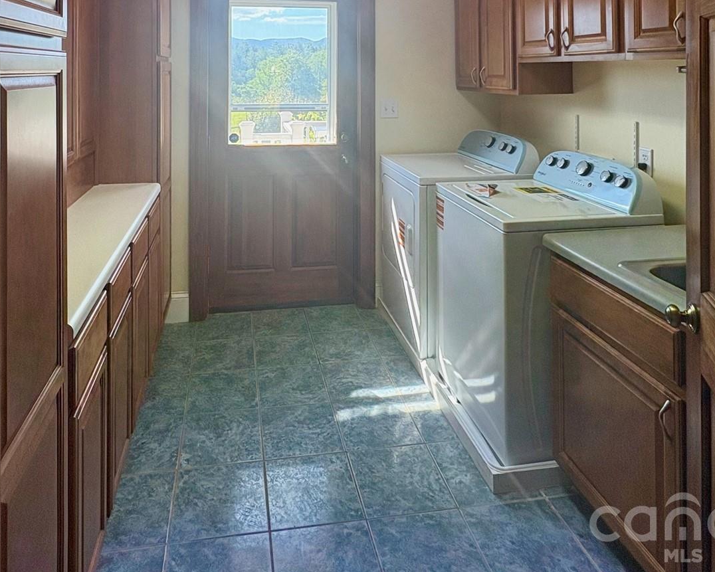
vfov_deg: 49.3
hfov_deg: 65.7
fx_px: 550
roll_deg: +0.9
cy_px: 64
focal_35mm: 26
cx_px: 309
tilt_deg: +0.3
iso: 125
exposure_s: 1/120
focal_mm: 2.22
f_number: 2.2
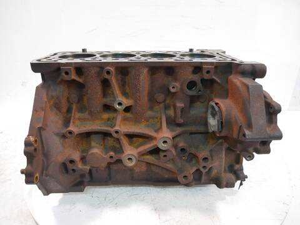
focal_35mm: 24
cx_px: 150
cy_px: 112
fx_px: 208
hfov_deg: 71.6
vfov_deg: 56.8
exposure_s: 1/60
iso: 1250
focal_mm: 12
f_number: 3.5
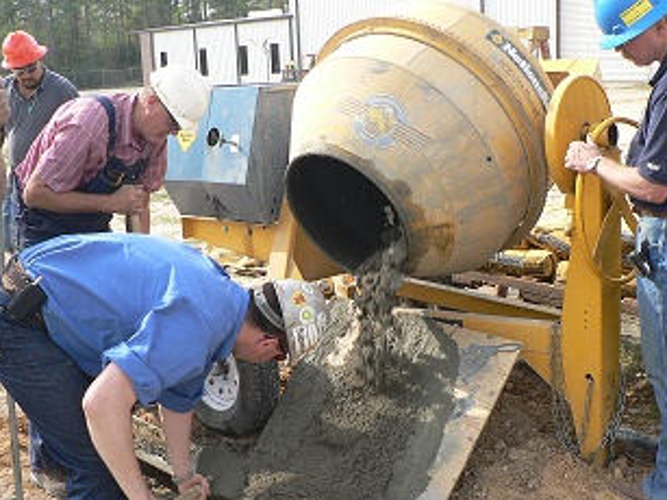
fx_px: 867
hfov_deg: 42.0
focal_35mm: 45
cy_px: 296
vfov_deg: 32.1
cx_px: 376
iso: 80
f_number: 2.8
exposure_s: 1/80
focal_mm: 6
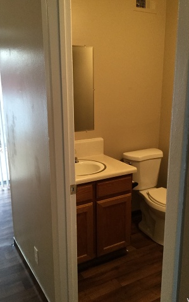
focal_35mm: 33
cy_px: 151
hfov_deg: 38.3
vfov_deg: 58.1
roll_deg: +1.0
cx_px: 94
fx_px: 272
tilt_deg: -13.6
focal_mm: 3.3
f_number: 2.4
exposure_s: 1/30
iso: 160
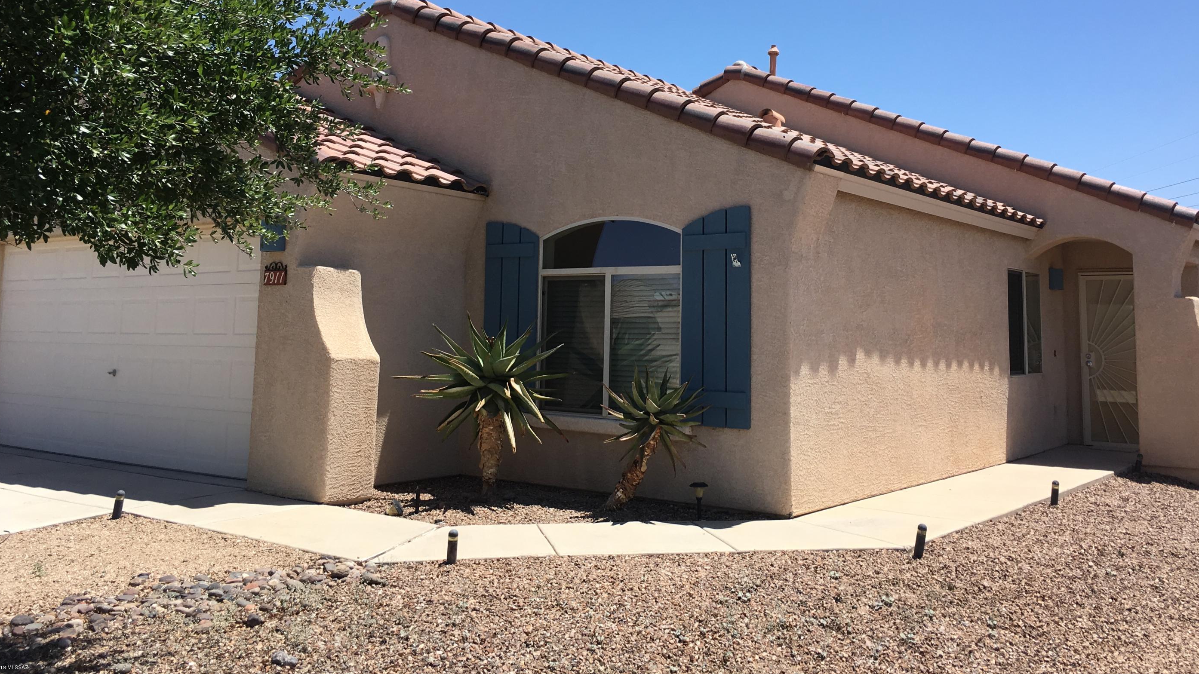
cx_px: 633
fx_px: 1081
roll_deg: -0.2
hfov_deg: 58.0
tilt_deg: +5.0
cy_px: 214
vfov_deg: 34.3
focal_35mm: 34
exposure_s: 1/1538
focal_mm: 4.15
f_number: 2.2
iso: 25
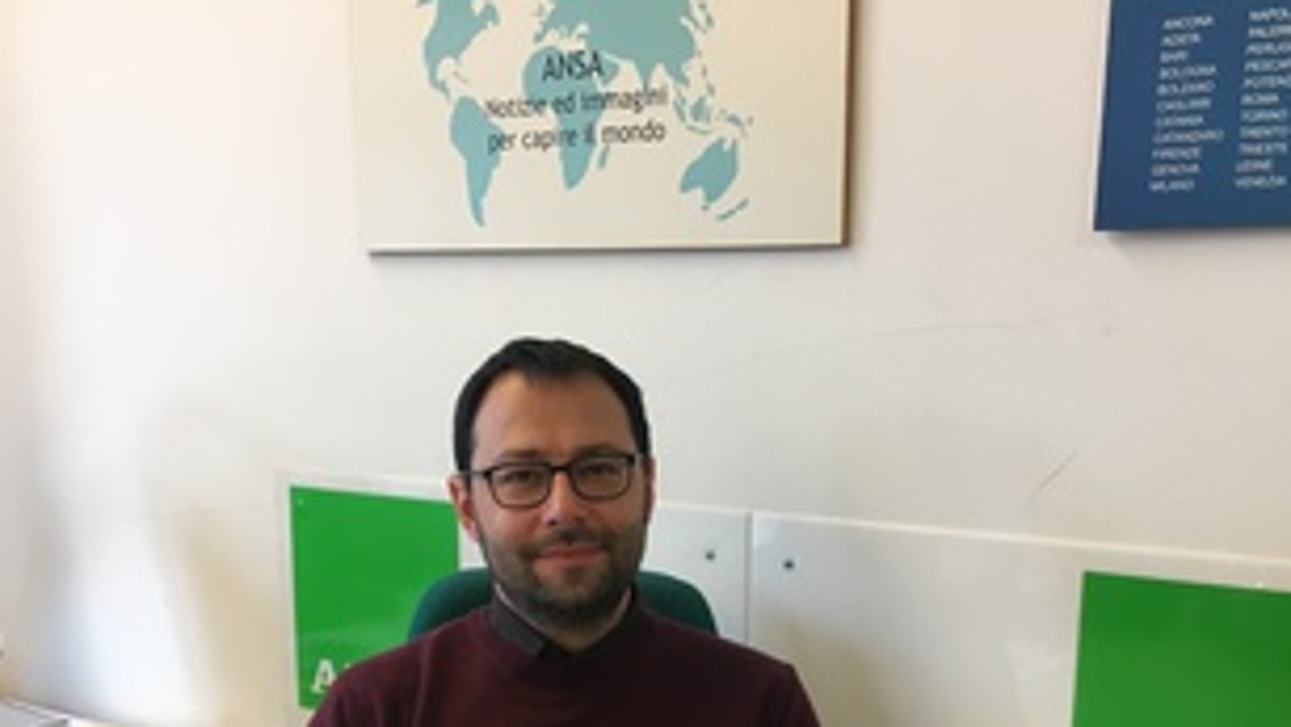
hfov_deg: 43.7
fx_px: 1610
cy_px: 716
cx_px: 692
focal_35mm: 47
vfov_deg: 24.4
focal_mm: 4.15
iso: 40
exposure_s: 1/33
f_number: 2.2
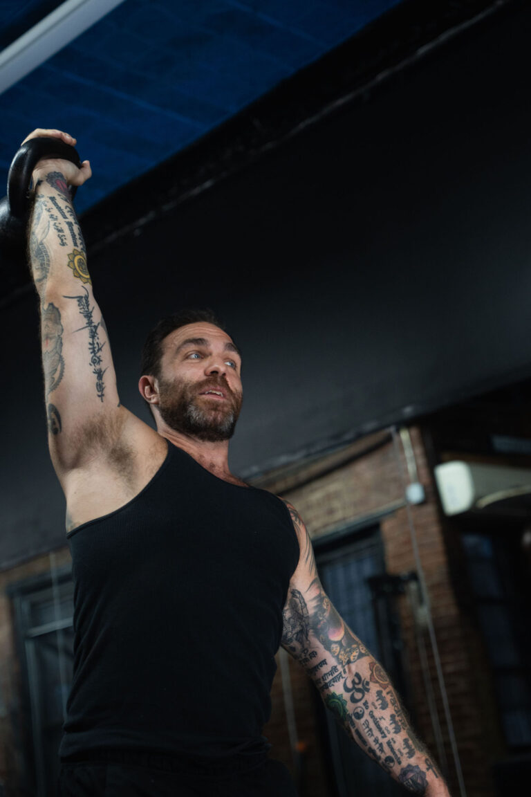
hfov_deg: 22.3
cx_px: 266
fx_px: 1350
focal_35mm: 61
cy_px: 398
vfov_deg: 32.9
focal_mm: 61
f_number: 2.8
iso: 1600
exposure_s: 1/250
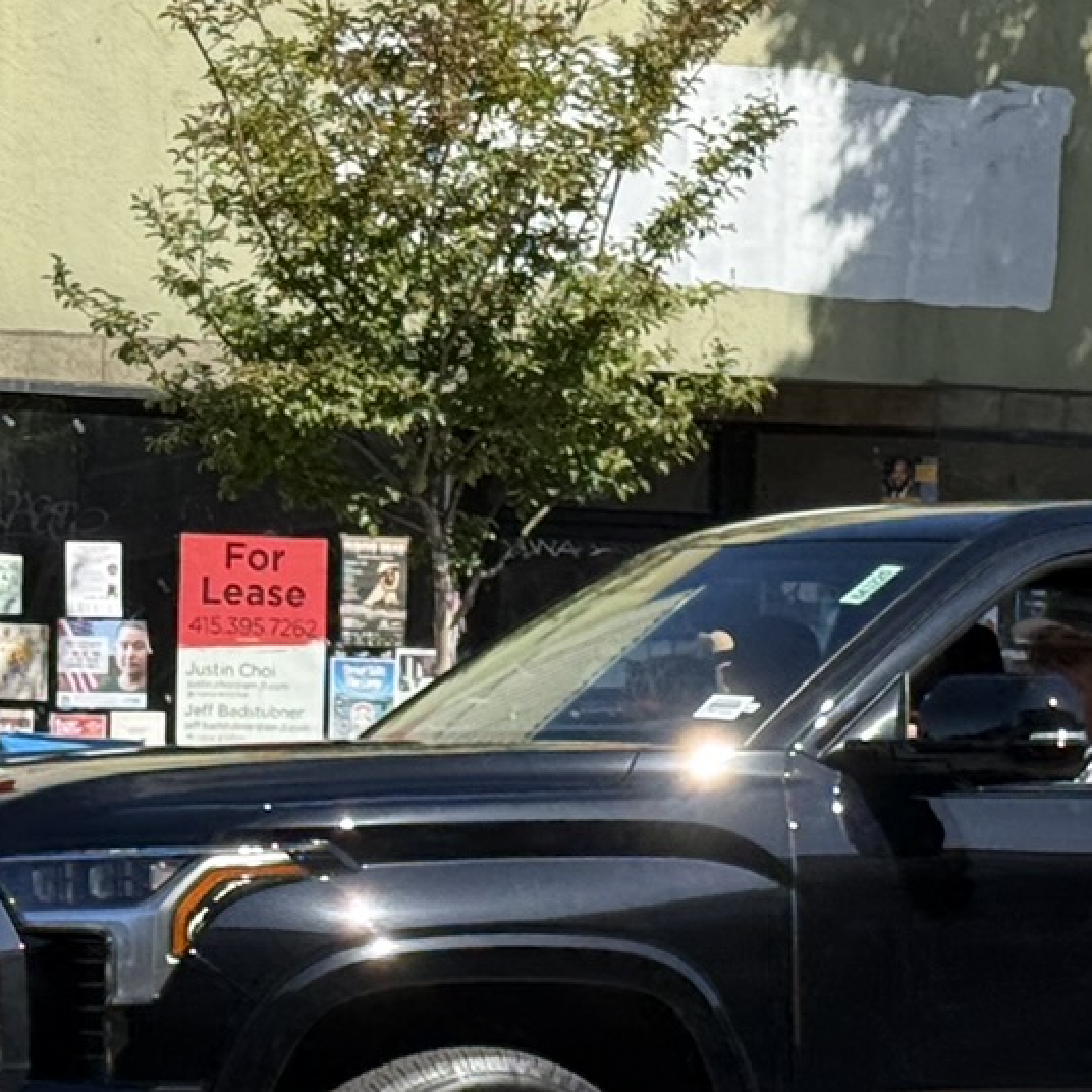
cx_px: 980
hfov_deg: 10.7
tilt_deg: -3.1
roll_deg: -2.3
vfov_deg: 10.7
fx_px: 5782
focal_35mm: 162
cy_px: 915
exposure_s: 1/2976
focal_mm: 6.76
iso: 64
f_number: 1.78
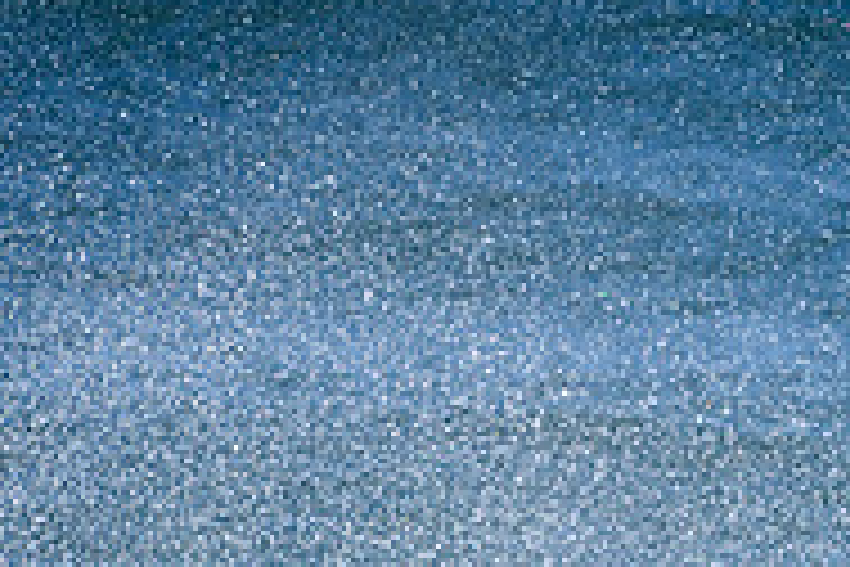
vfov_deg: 0.6
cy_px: 731
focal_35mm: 2302
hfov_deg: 0.9
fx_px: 54349
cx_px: 931
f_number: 5.6
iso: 500
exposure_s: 1/4000
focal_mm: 500
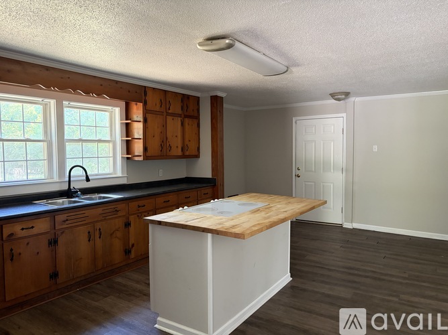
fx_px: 336
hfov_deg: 67.3
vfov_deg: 53.0
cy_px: 168
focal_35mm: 26
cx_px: 224
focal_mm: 5.96
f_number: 1.6
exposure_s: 1/60
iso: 400
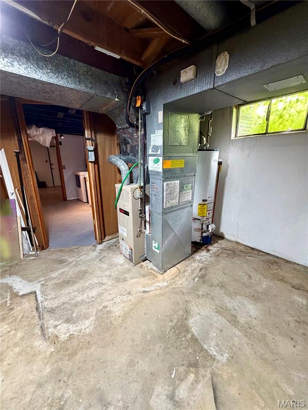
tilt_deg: -15.7
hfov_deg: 85.7
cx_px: 154
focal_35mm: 14
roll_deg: +0.3
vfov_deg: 102.1
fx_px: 166
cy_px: 205
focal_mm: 2.22
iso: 320
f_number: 2.2
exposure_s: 1/60
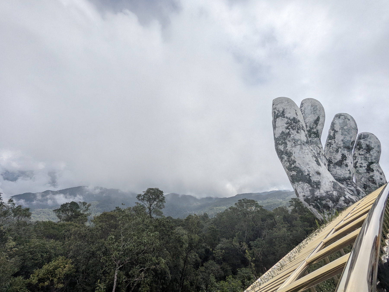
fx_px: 180
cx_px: 194
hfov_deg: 94.5
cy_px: 146
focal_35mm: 16
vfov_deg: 78.1
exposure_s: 1/2817
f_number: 2.2
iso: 58
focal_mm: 2.35
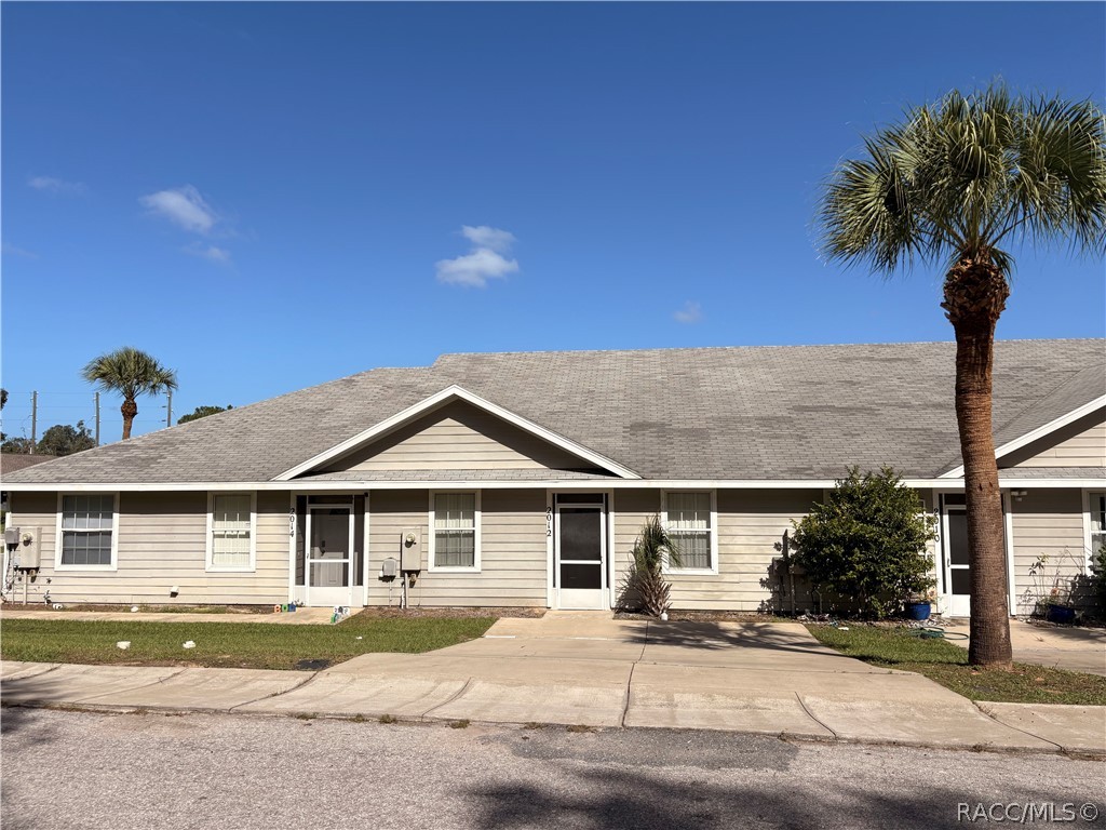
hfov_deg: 67.3
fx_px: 831
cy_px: 415
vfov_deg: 53.1
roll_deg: +0.6
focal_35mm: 26
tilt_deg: +4.8
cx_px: 553
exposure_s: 1/5814
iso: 50
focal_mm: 5.96
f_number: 1.6
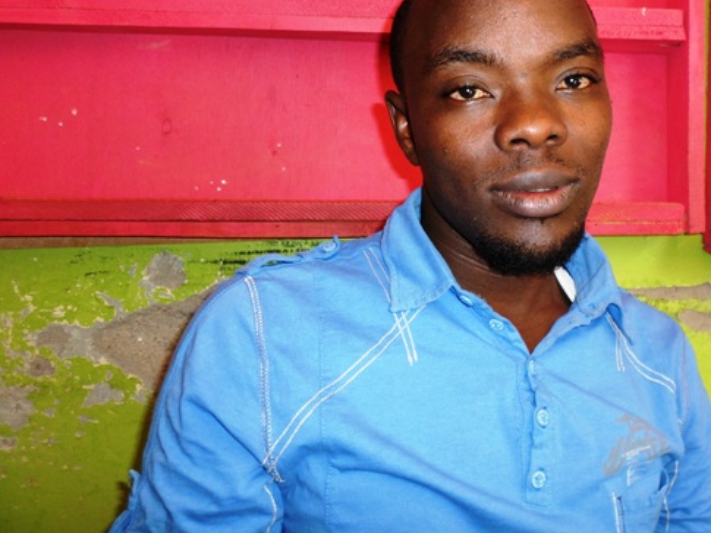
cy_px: 201
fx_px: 678
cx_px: 466
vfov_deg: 42.6
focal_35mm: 33
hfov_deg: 54.4
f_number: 2.5
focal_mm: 4.5
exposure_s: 1/30
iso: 100
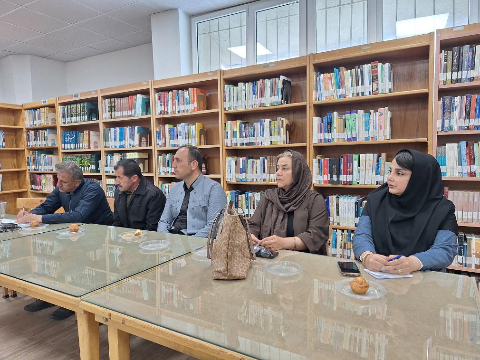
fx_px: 319
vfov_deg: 58.9
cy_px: 180
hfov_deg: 73.9
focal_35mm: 23
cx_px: 240
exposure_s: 1/50
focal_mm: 5.54
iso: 50
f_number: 1.8
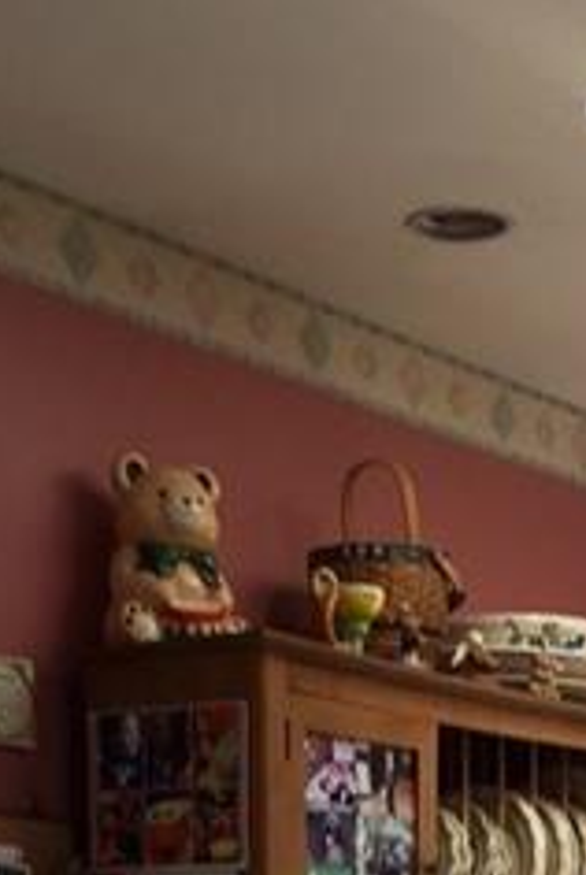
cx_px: 452
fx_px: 2386
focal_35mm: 98
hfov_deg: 13.9
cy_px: 1353
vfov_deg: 18.2
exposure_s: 1/40
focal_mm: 4.15
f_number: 2.2
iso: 32
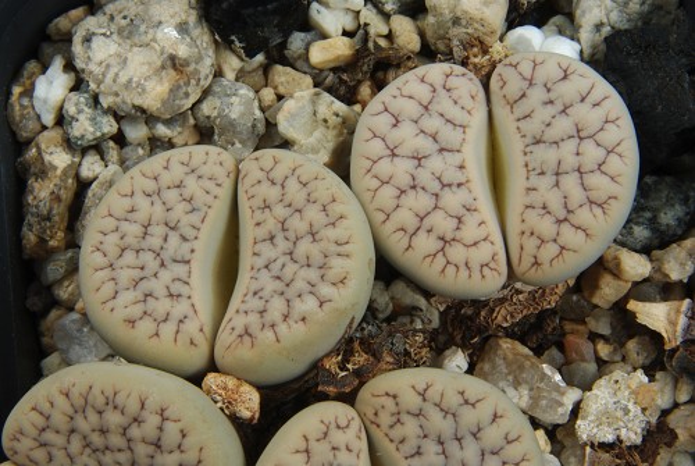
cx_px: 348
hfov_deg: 19.4
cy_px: 233
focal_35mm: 105
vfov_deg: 13.1
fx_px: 2030
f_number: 38
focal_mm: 70
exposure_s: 1
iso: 100
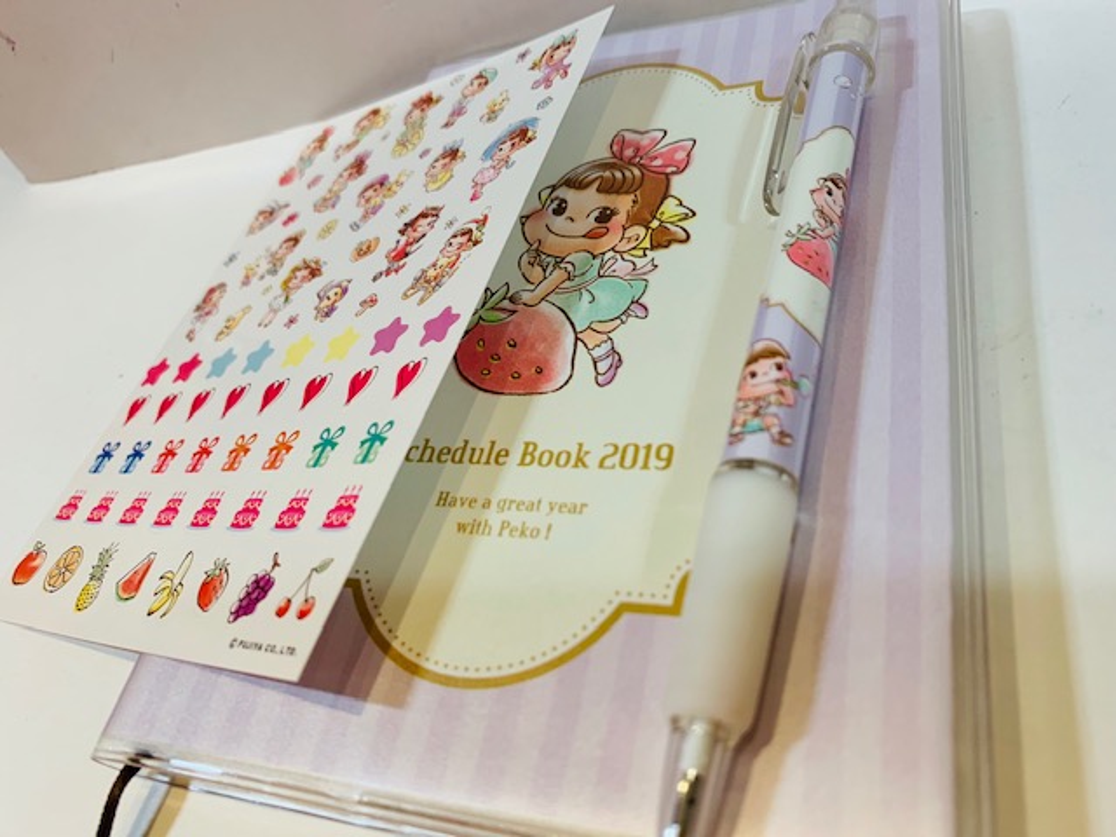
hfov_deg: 67.3
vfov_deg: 53.1
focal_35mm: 26
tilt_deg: -53.4
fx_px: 838
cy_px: 418
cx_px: 558
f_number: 1.8
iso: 64
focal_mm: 4.25
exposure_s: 1/50
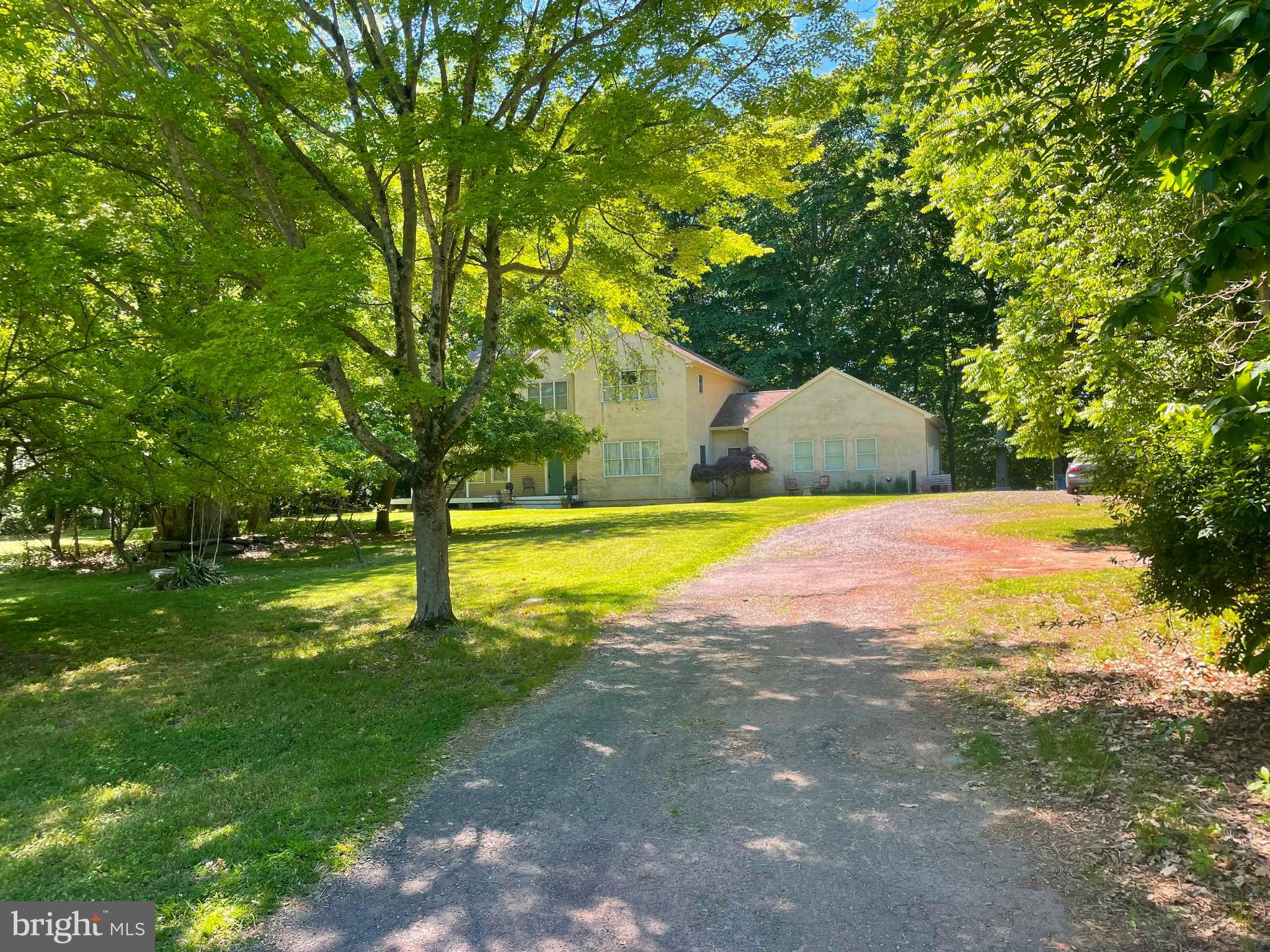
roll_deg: +1.6
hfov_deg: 67.3
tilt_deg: +1.0
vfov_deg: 53.1
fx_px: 954
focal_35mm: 26
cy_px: 476
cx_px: 635
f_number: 1.6
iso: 32
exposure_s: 1/467
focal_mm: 4.2
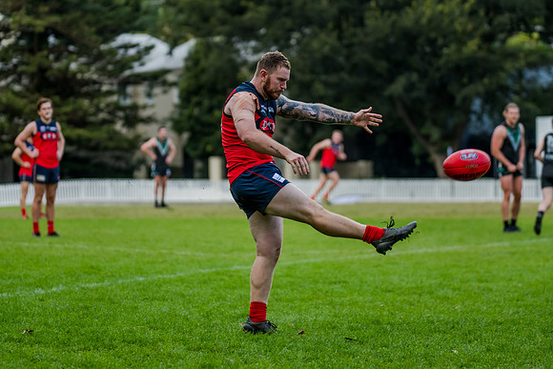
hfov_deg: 11.7
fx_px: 2704
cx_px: 276
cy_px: 184
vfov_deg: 7.8
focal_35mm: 176
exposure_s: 1/1600
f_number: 4
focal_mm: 170
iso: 800
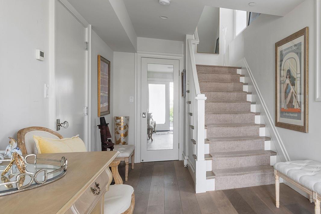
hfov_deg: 61.4
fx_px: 241
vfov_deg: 47.9
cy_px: 97
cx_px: 261
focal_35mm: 27
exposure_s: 1/1.67
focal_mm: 14
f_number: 11
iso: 320
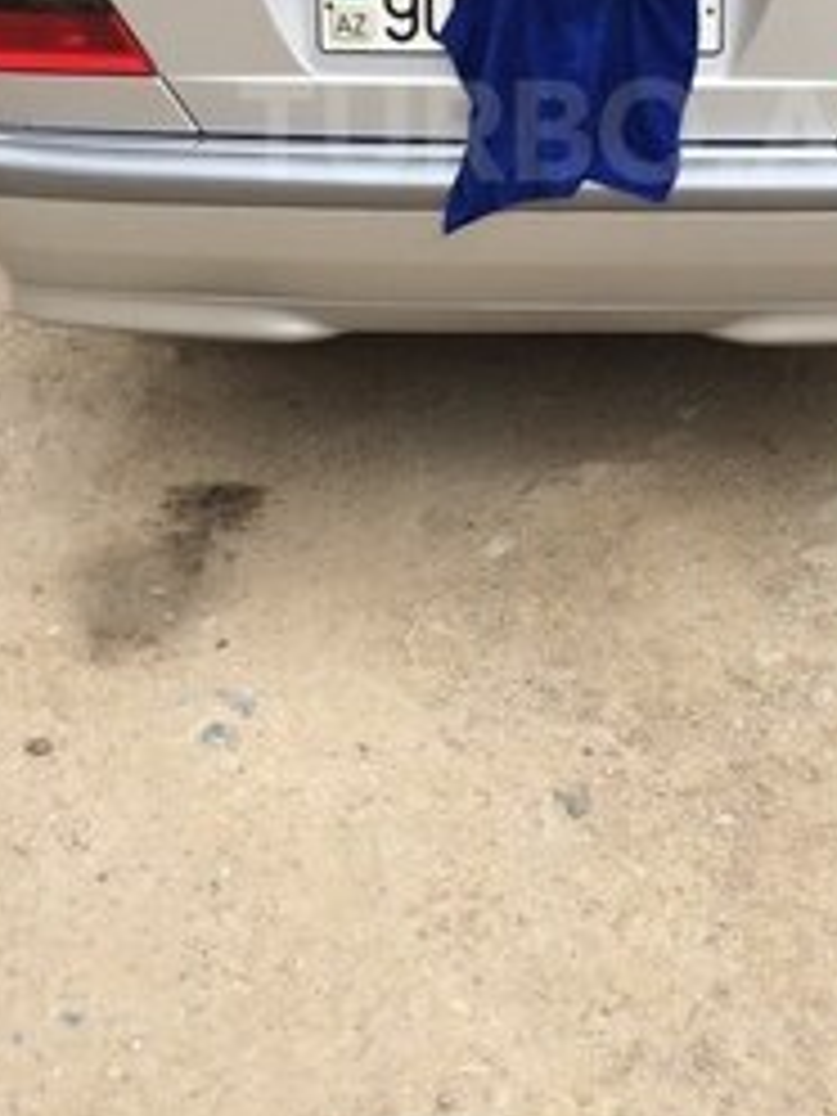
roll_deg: +4.1
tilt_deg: -20.4
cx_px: 585
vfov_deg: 31.8
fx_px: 1870
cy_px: 130
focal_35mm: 58
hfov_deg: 25.0
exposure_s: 1/357
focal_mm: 4.15
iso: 32
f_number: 2.2
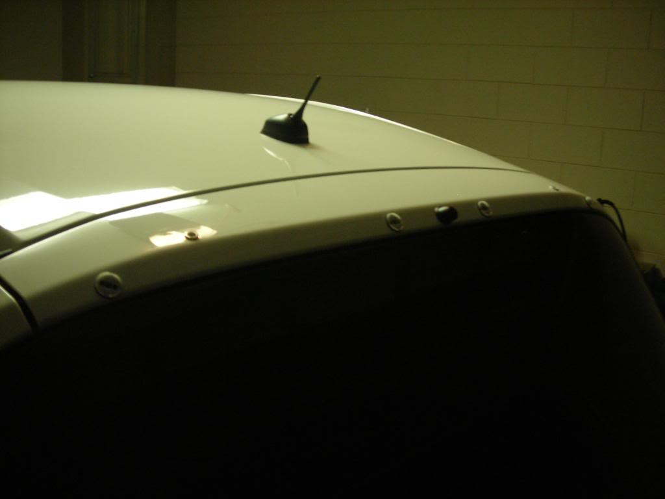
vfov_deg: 37.7
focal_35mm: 38
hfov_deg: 49.0
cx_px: 332
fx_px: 730
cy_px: 250
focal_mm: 6.3
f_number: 3.2
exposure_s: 1/11.3
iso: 200
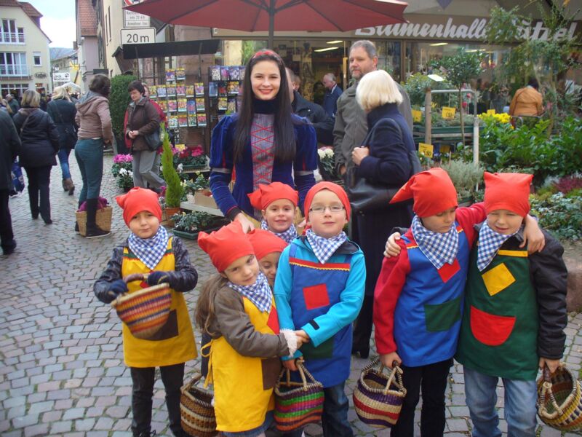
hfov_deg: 50.1
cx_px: 291
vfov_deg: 38.7
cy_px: 218
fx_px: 622
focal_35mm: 37
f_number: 2.8
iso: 64
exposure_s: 1/125
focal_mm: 6.1
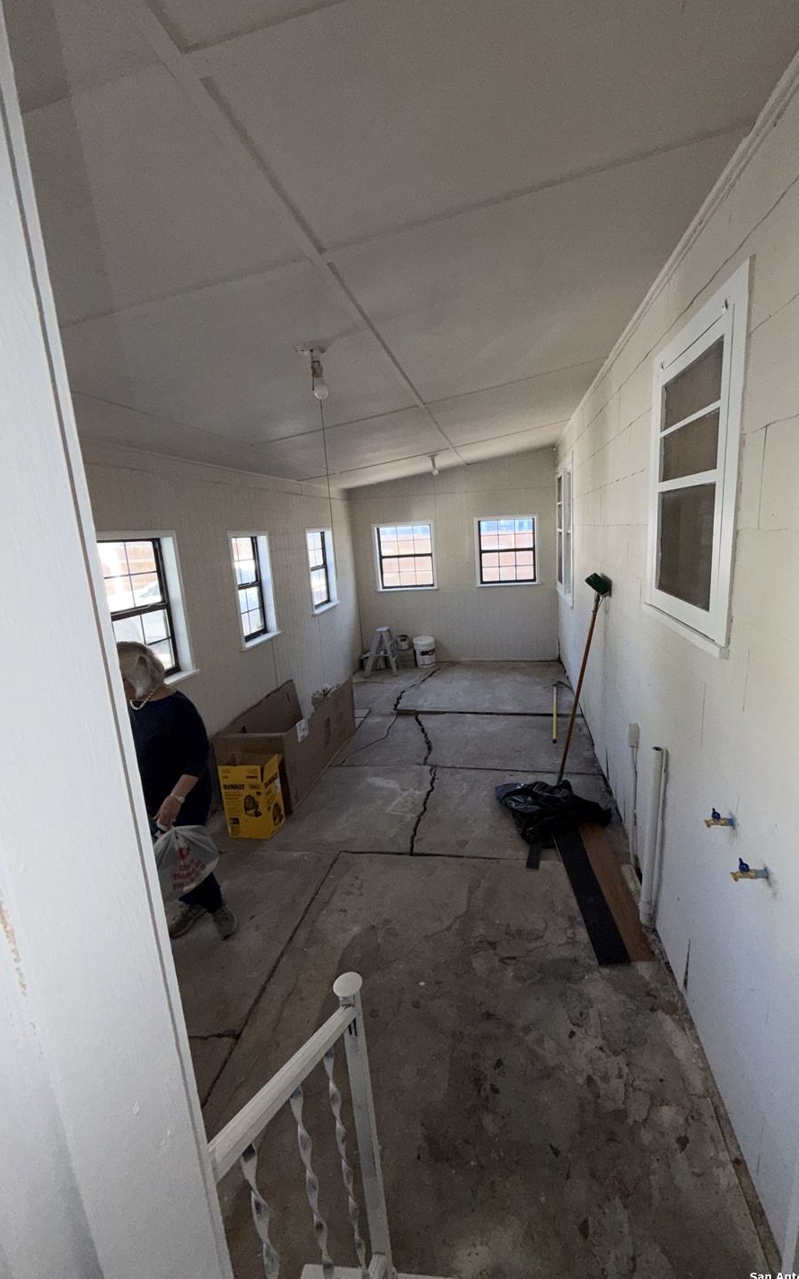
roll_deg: +2.1
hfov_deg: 74.3
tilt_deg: -11.4
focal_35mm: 15
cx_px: 460
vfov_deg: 101.5
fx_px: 523
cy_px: 638
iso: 100
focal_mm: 2.22
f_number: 2.2
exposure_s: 1/121
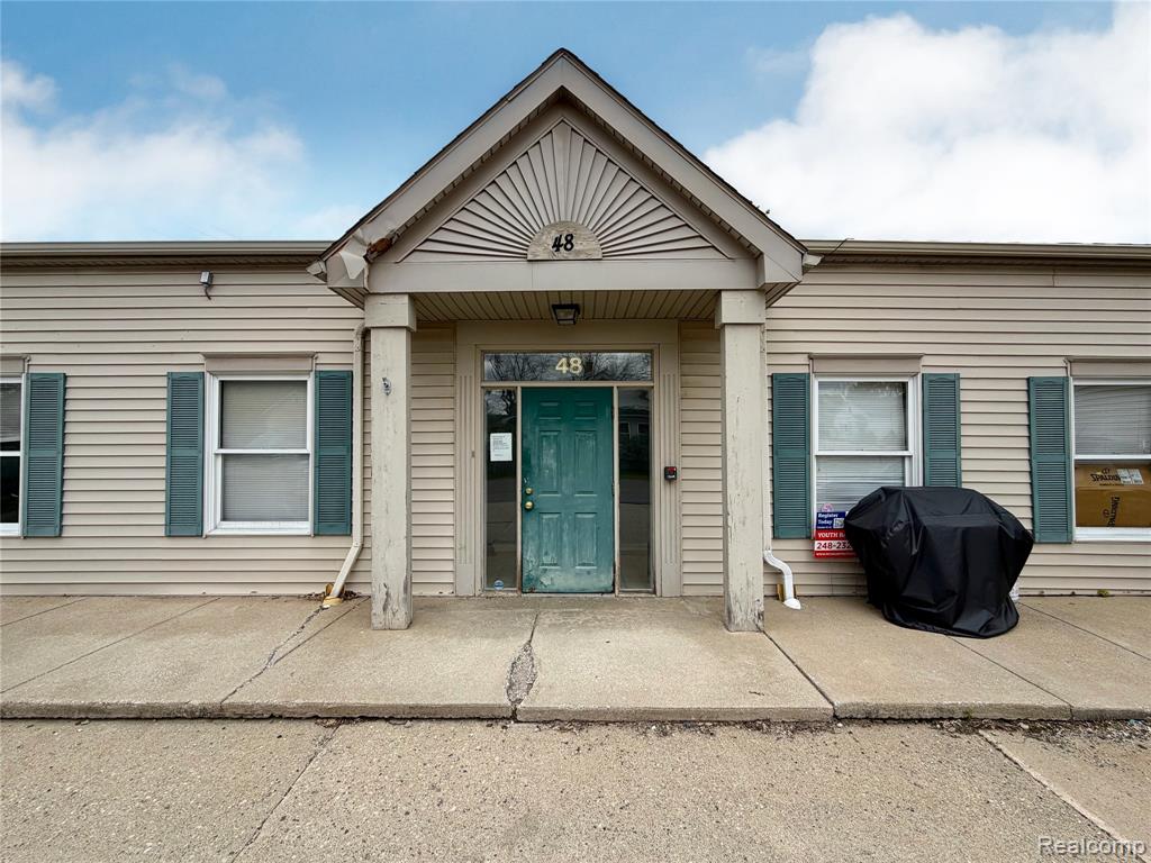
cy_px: 432
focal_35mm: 14
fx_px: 466
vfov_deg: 85.7
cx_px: 576
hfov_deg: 102.1
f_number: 2.2
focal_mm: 2.22
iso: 32
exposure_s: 1/770
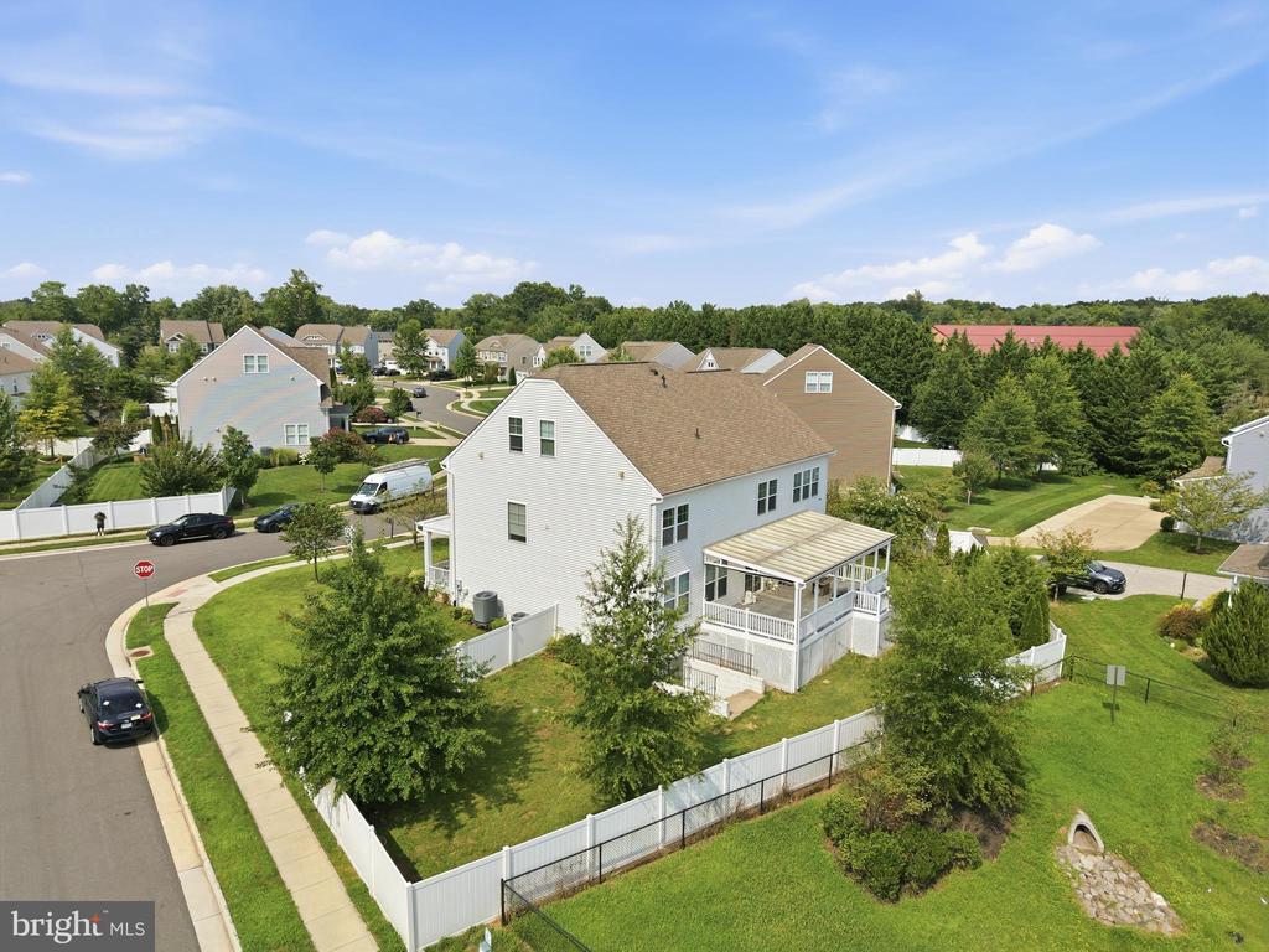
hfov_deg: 71.6
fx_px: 880
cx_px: 634
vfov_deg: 56.8
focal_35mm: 24
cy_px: 476
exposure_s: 1/8000
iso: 200
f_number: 1.8
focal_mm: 8.7
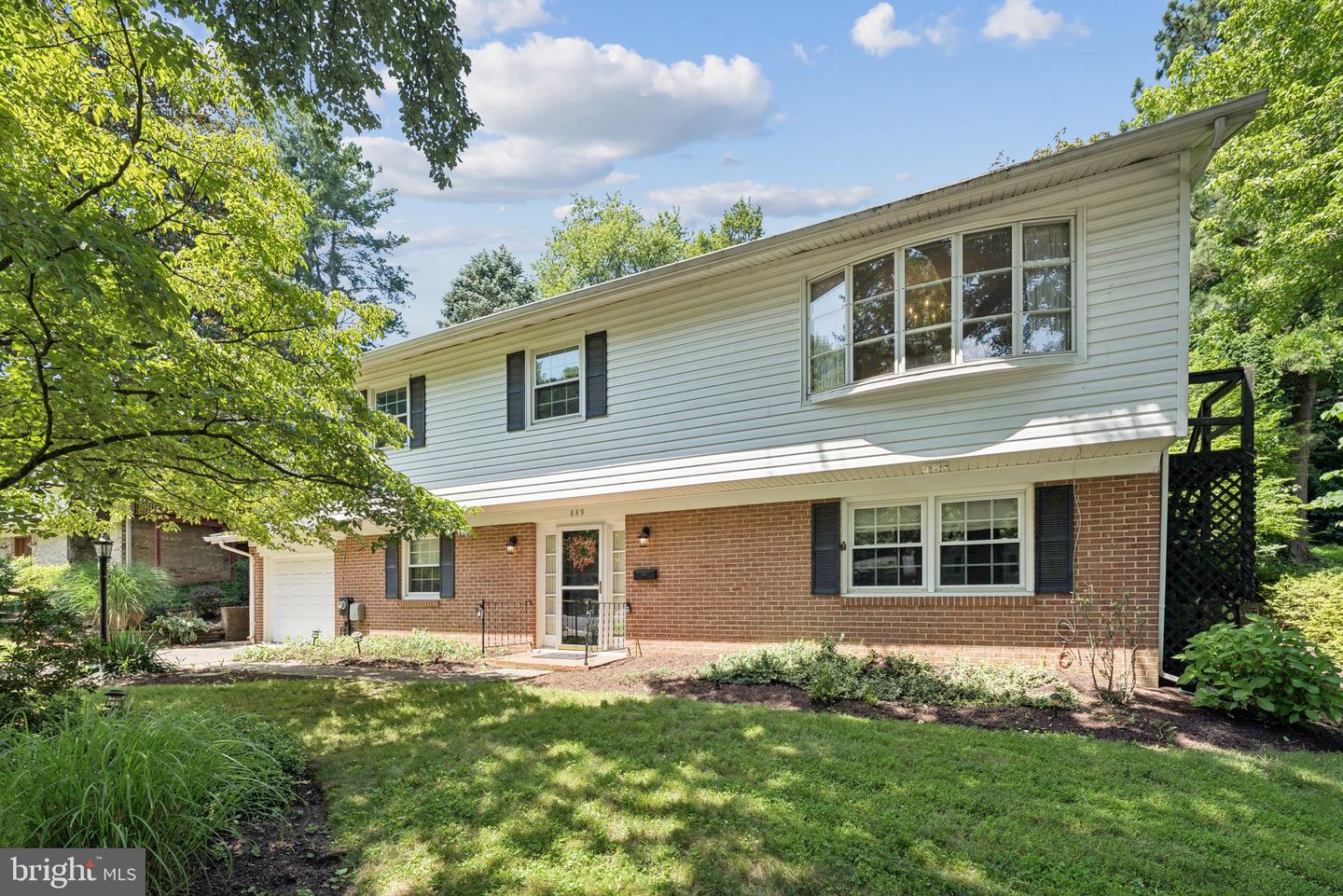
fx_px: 560
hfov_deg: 100.4
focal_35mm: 15
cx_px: 672
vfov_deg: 77.4
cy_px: 448
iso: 80
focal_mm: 15
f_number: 7.1
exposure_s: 1/100
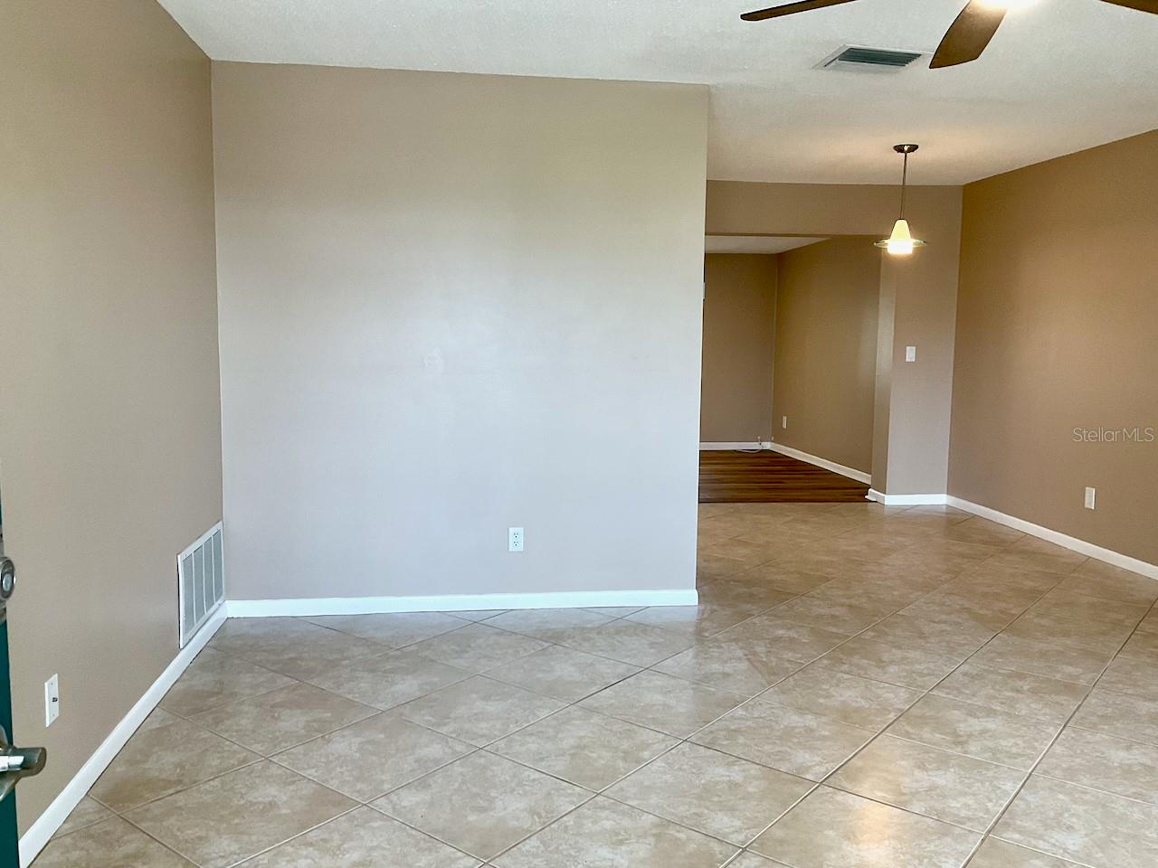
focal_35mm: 29
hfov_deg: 61.7
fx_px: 970
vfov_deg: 48.2
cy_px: 434
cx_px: 579
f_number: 1.8
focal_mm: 3
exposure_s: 1/120
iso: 64
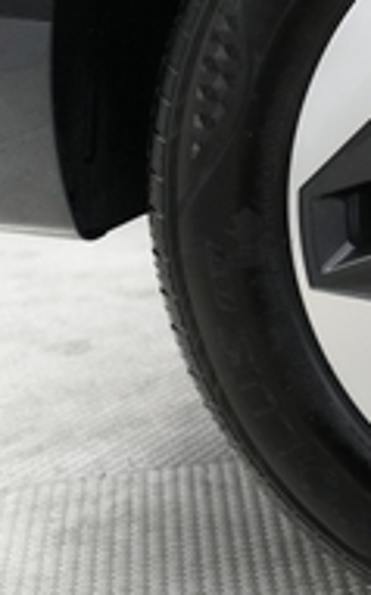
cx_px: 645
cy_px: 199
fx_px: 1330
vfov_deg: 25.1
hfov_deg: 14.2
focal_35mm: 82
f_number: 2.8
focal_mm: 24
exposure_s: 1/160
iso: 4000
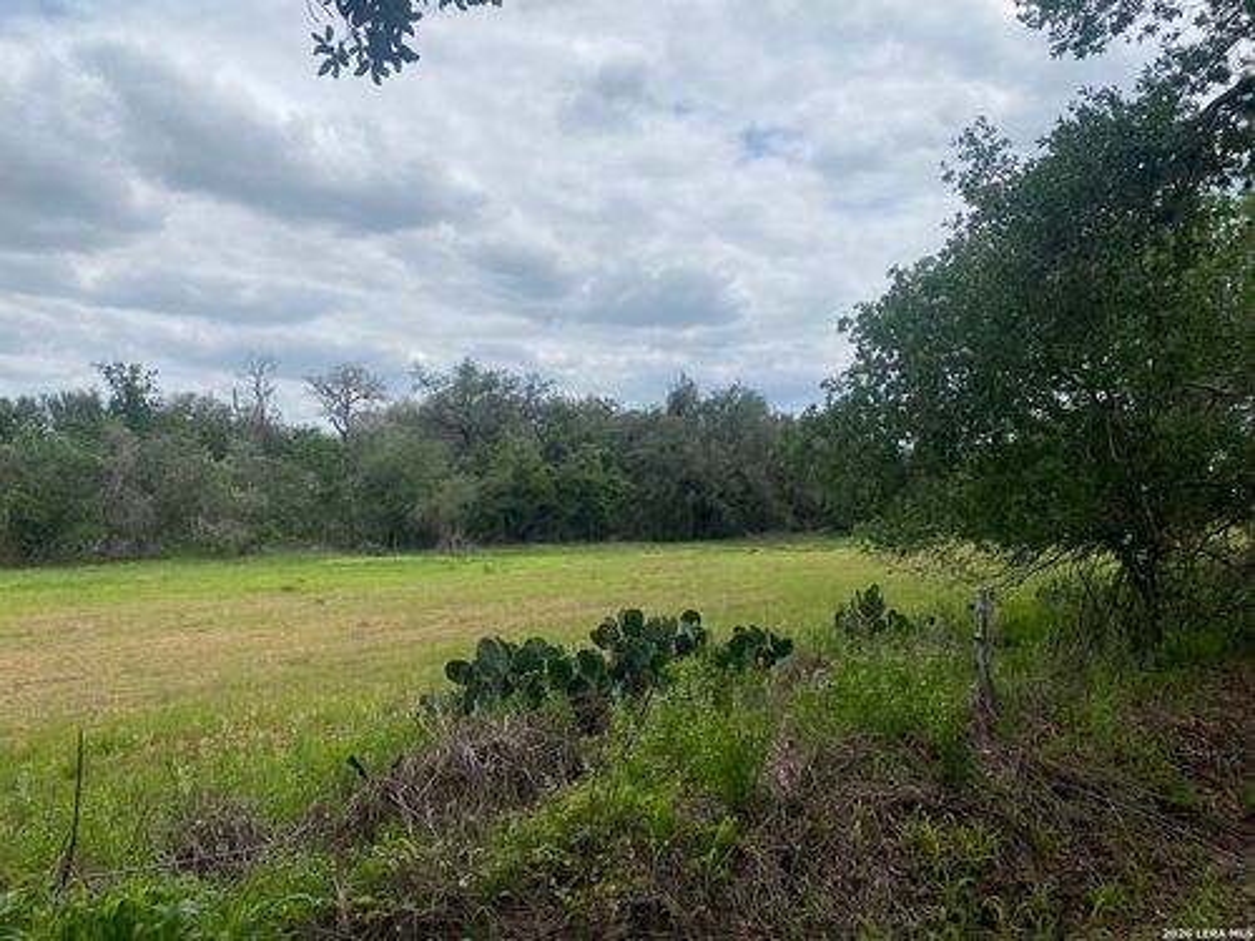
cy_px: 470
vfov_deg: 53.1
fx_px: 943
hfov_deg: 67.3
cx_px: 628
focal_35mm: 26
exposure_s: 1/5495
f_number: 1.8
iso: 32
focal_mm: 4.25
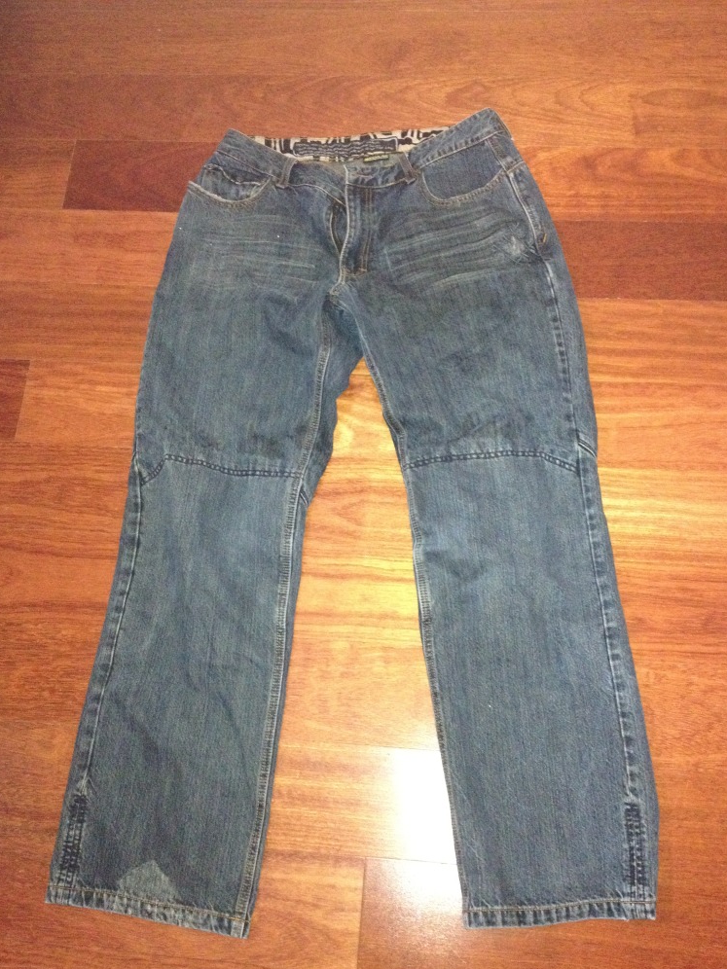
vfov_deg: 51.3
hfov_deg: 39.7
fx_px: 1008
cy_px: 497
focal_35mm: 36
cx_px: 364
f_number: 2.4
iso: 500
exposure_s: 1/16
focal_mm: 4.3
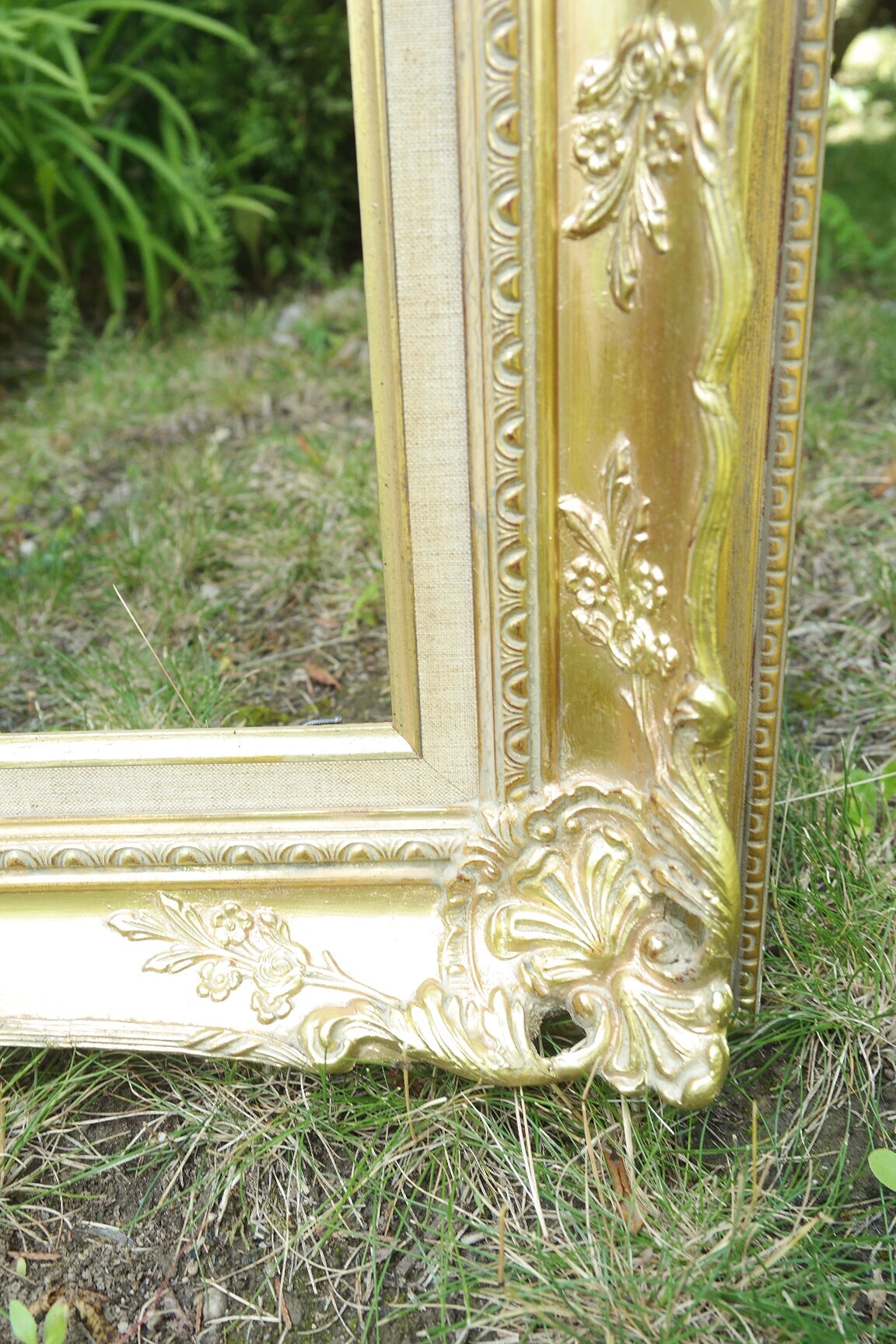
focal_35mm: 30
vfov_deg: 61.9
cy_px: 672
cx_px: 448
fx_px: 1120
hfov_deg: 43.6
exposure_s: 1/30
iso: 100
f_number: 5.6
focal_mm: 20
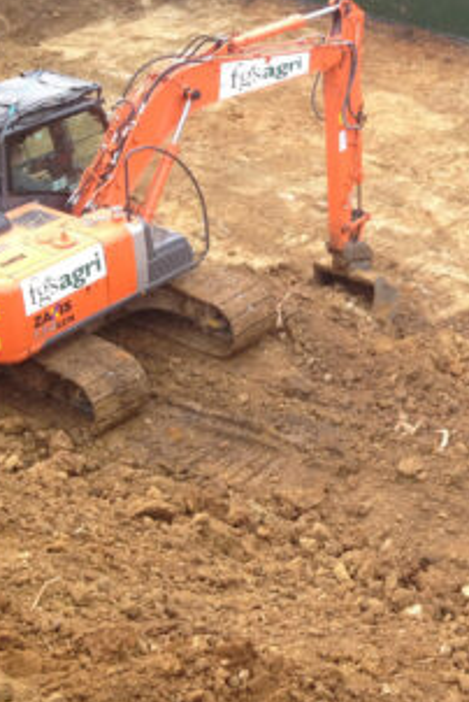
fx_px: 1443
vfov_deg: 27.0
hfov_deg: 17.9
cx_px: 496
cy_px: 182
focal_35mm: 74
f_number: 2.4
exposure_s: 1/176
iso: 64
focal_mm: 4.28
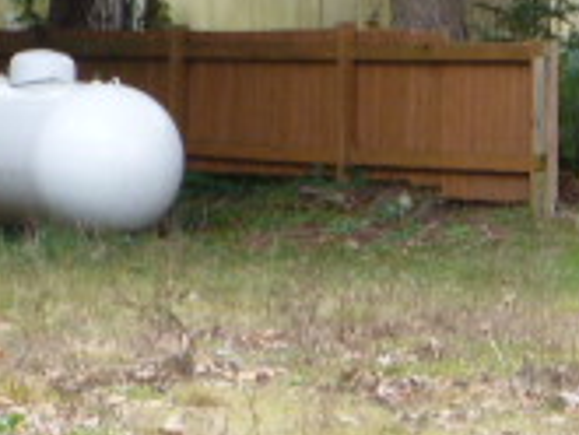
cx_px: 804
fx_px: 4871
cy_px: -119
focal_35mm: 291
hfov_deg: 6.7
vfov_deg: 5.1
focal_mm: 13.3
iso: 200
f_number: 5
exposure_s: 1/60
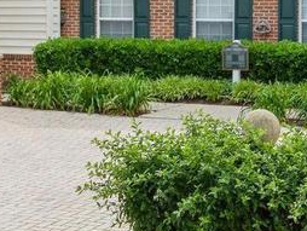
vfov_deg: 15.5
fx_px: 826
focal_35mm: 93
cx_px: 157
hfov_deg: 21.1
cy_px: -18
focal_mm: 16
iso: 320
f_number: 5
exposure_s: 1/640
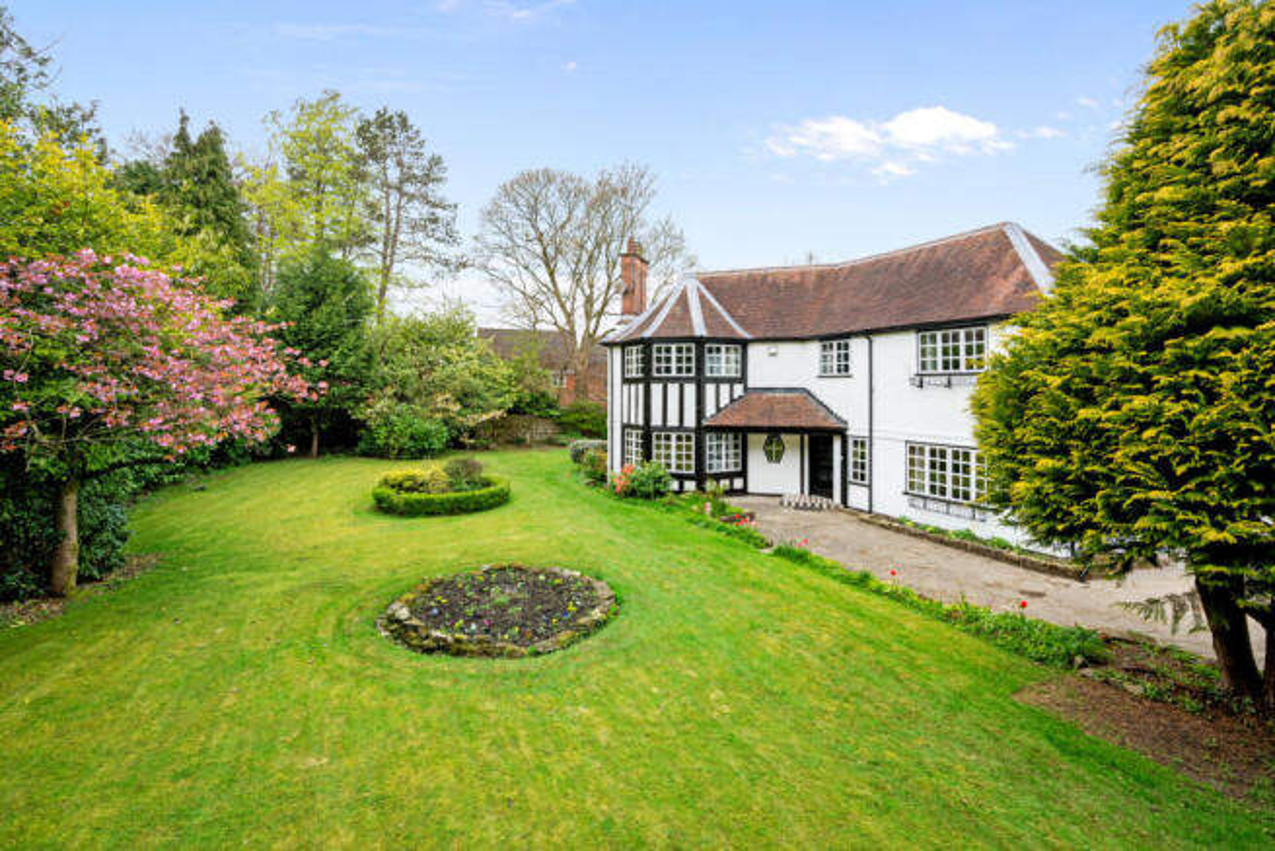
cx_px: 638
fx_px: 567
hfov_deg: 96.7
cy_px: 426
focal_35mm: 16
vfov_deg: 73.8
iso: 250
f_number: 11
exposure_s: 1/125
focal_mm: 16
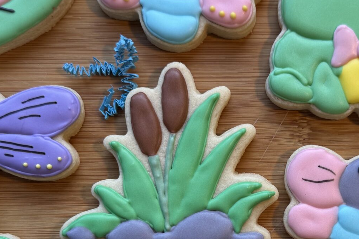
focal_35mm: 63
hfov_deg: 31.5
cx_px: 253
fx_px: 628
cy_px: 225
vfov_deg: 21.0
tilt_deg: -86.0
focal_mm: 6.76
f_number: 1.78
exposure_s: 1/124
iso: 50
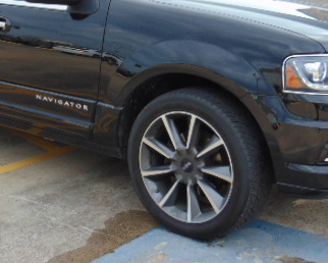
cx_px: 130
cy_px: 63
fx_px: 622
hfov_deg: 29.5
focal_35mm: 64
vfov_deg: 23.6
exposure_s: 1/250
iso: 80
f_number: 3.2
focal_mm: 5.8
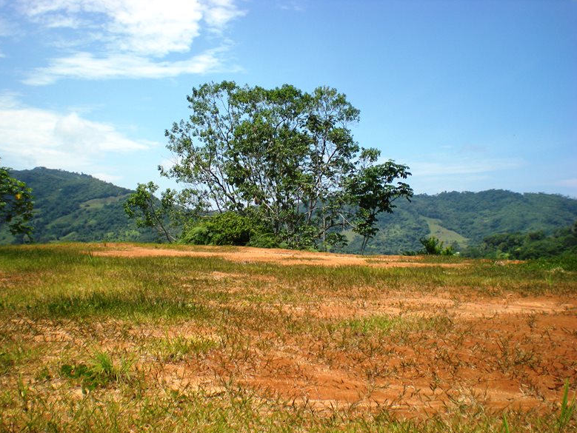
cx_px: 282
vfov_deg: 36.8
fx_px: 650
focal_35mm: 39
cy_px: 221
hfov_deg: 47.8
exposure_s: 1/434
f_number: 4.6
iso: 64
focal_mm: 6.3
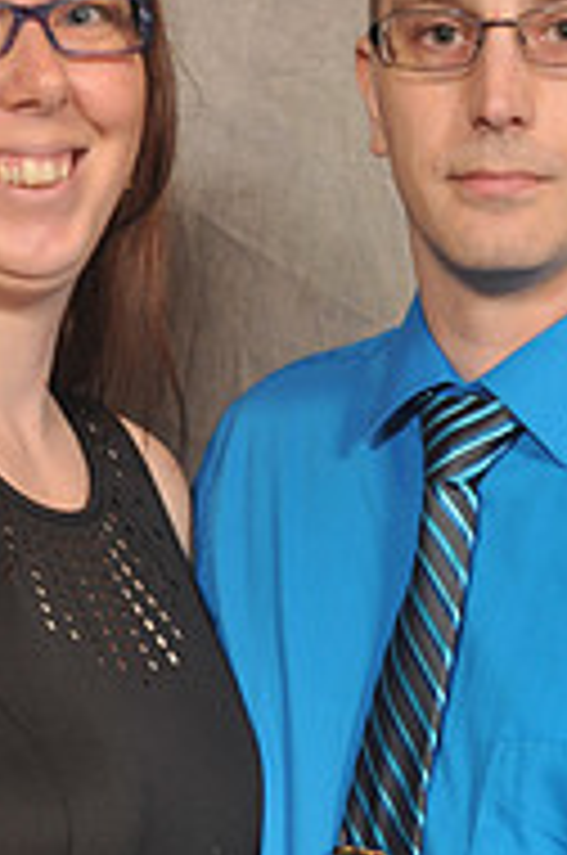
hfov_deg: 7.9
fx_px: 4125
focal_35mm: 174
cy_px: 882
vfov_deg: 11.7
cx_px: 358
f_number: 5.6
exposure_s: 1/125
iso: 200
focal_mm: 38
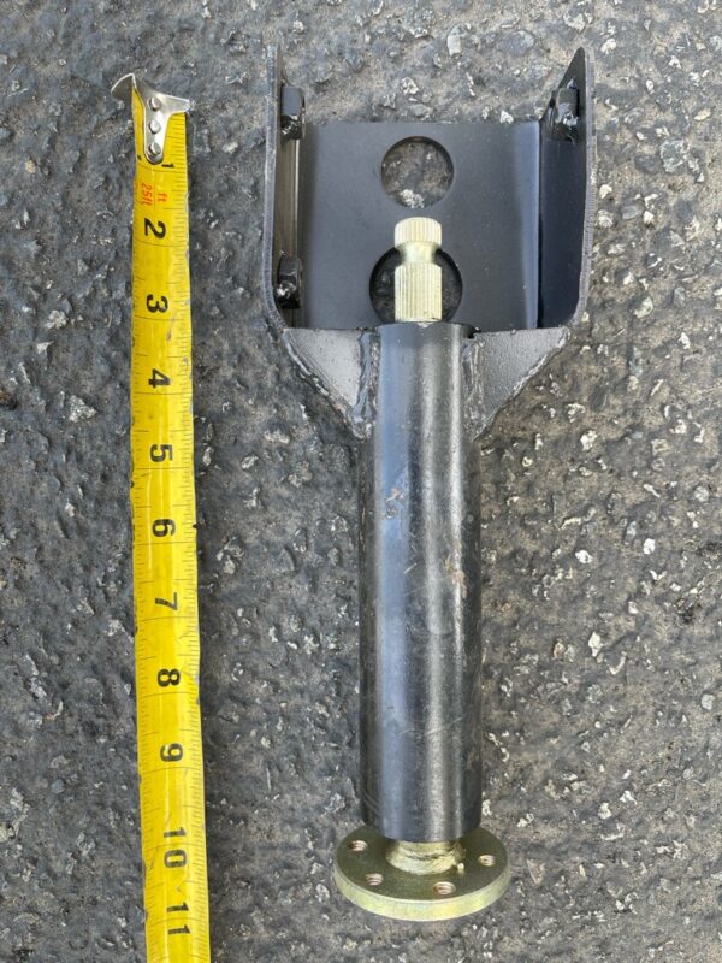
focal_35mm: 26
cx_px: 361
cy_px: 482
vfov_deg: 67.3
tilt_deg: -88.6
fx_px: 723
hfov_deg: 53.1
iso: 32
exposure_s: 1/214
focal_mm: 5.1
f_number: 1.6
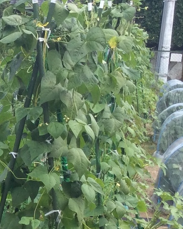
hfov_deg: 12.9
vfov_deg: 16.9
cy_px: 208
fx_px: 759
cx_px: -110
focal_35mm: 112
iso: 32
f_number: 2.4
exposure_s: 1/100
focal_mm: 3.3
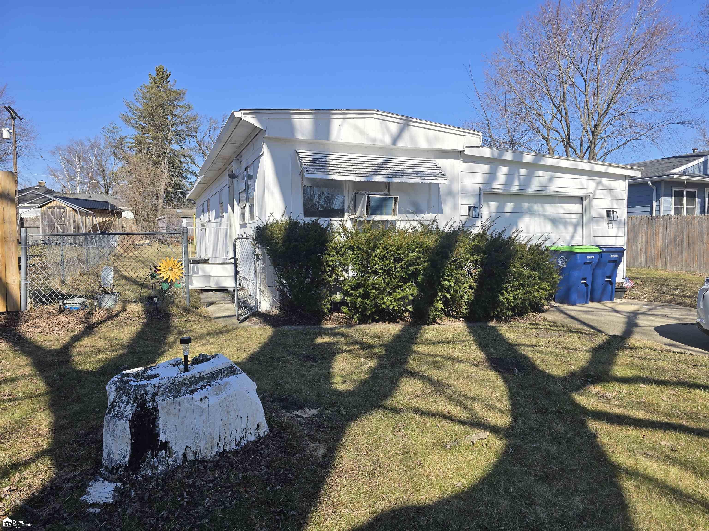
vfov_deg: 58.9
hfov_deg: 73.9
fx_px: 471
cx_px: 354
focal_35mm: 23
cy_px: 266
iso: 12
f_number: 1.7
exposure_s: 1/671
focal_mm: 6.3
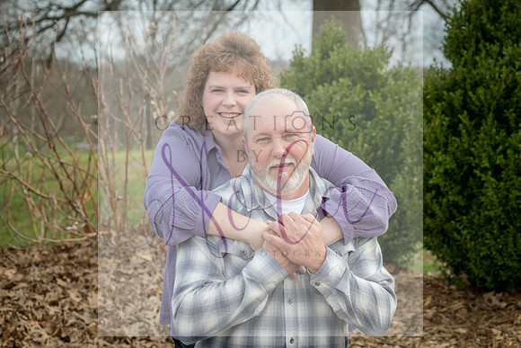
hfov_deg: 23.6
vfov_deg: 15.9
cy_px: 174
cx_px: 260
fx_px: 1245
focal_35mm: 86
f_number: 7.1
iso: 400
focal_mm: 86
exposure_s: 1/500
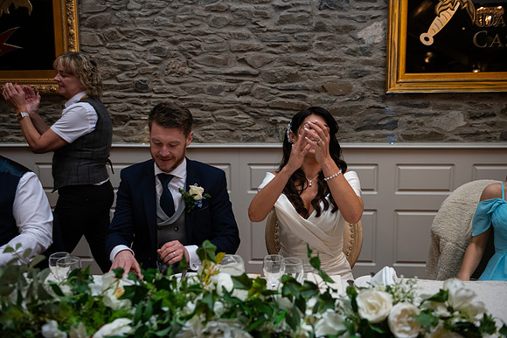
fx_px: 507
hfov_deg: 53.1
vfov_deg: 36.9
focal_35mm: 36
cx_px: 254
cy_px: 169
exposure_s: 1/160
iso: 640
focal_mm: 36
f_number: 3.5
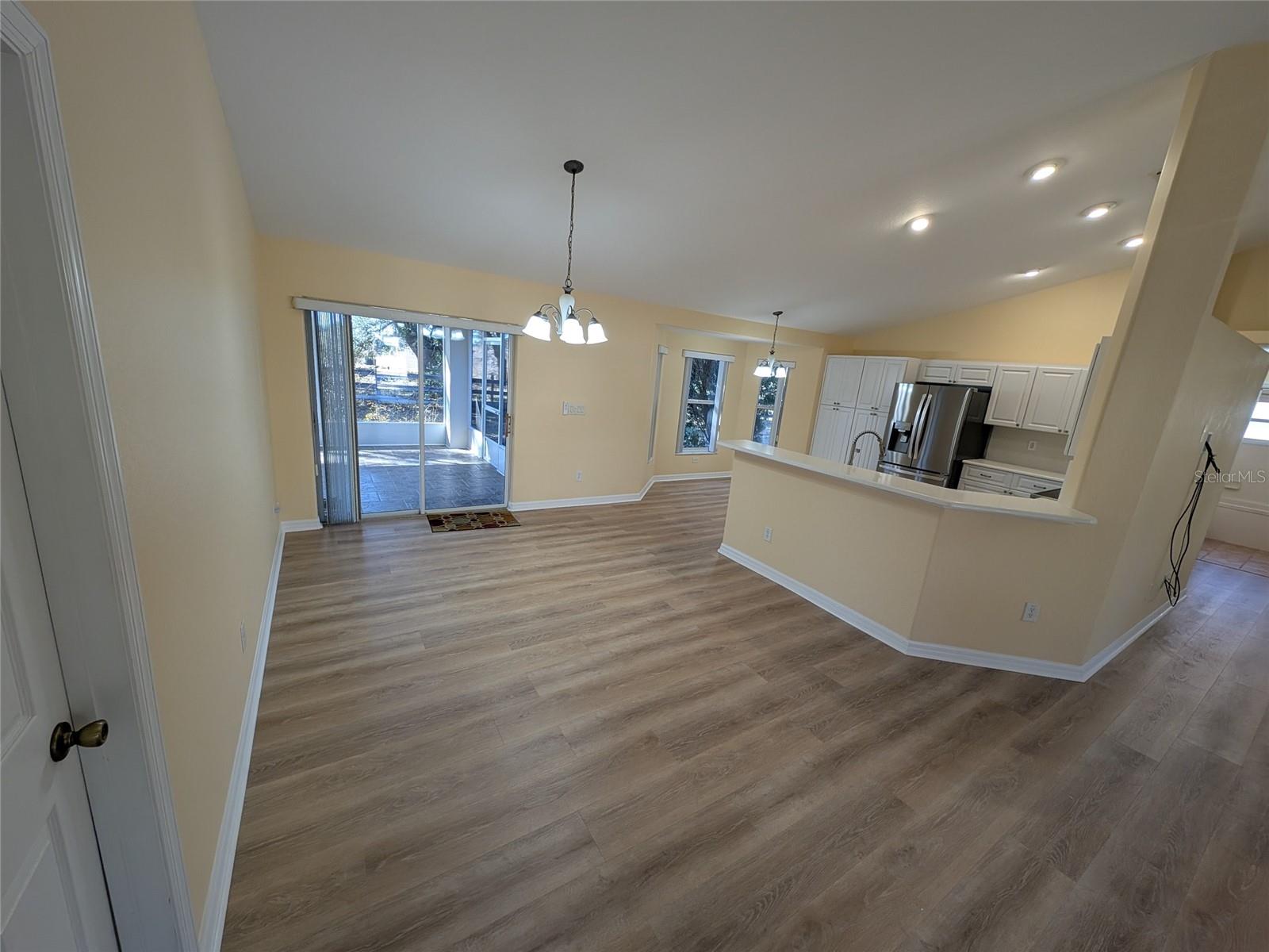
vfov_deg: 94.5
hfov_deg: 110.5
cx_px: 634
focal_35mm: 12
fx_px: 440
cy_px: 476
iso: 106
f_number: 1.95
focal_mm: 2.23
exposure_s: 1/120
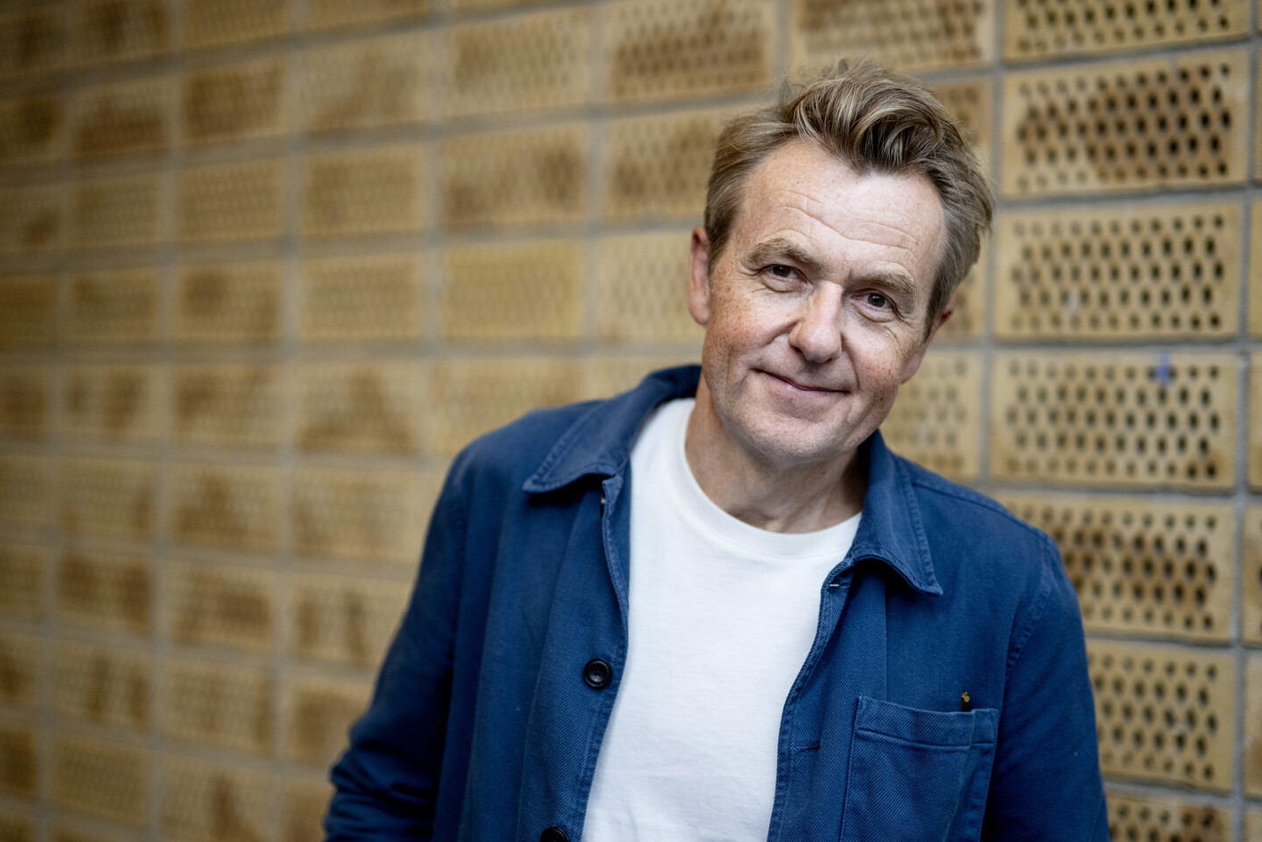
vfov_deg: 24.2
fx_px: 1963
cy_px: 396
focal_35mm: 56
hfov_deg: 35.6
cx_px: 676
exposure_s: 1/1250
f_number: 1.2
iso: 1000
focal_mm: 50
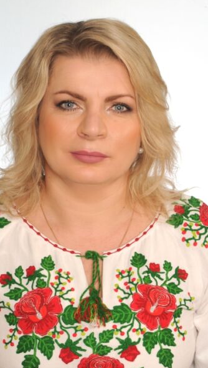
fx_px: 1244
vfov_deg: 16.9
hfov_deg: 9.6
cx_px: 84
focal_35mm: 127
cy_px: 184
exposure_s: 1/50
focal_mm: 80
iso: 200
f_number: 11
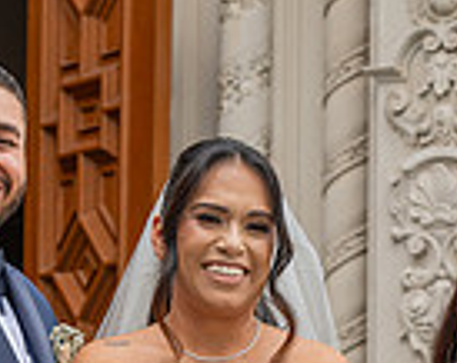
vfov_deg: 7.0
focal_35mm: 215
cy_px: 611
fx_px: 2902
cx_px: 207
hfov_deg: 9.0
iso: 250
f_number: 5
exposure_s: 1/250
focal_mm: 54
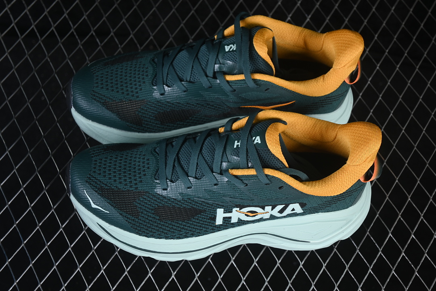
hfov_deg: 27.0
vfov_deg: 18.2
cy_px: 146
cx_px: 218
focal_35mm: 75
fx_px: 908
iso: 160
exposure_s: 1/60
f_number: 6.3
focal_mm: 50
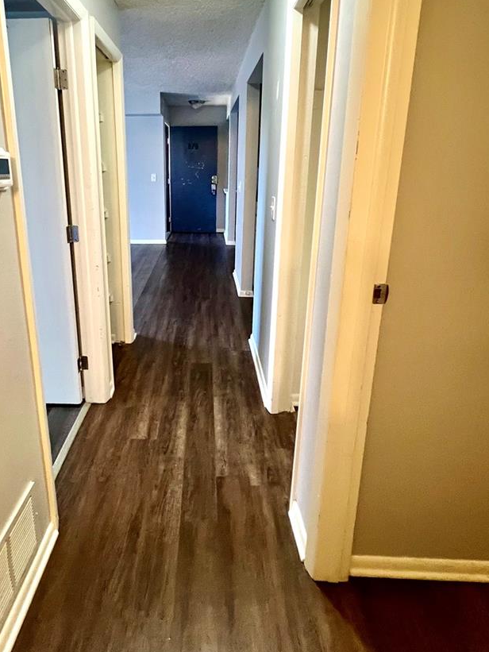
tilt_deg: -12.2
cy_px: 256
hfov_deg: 67.8
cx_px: 190
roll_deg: +1.9
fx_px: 358
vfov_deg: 83.5
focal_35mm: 19
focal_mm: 1.57
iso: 400
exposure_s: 1/60
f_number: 1.8
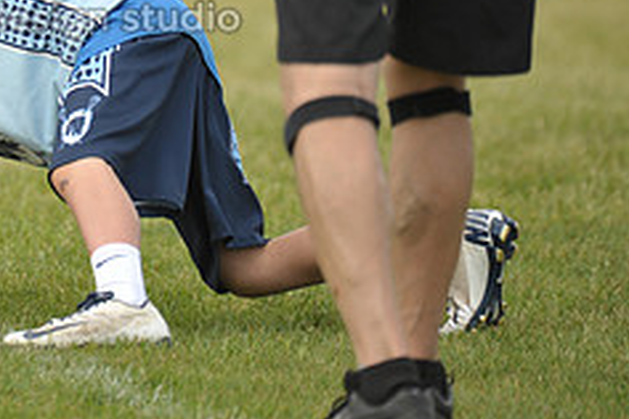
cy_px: -80
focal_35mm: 978
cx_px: -45
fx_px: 17086
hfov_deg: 2.1
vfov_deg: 1.4
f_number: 4
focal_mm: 400
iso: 800
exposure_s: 1/2000
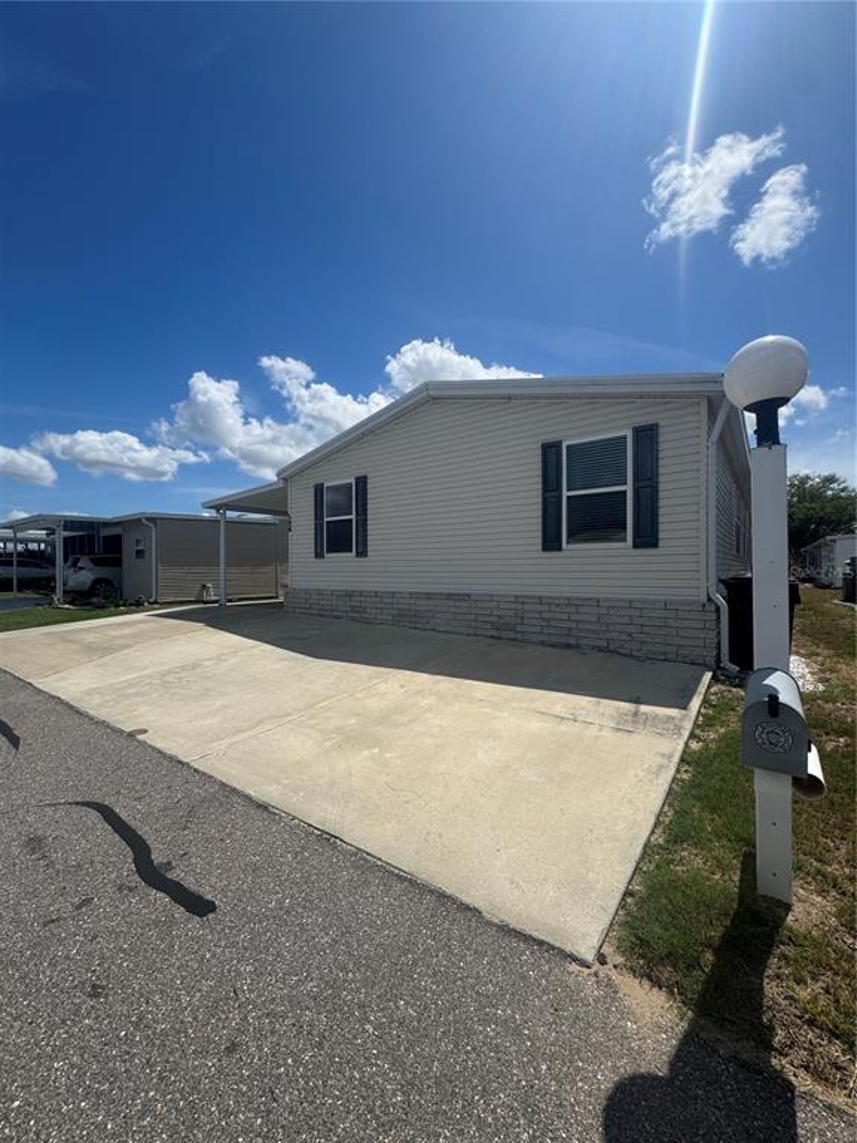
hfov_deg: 85.7
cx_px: 428
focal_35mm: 14
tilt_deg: +0.2
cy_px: 572
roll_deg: +0.5
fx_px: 462
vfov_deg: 102.1
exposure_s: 1/3906
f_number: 2.2
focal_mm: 2.22
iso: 40
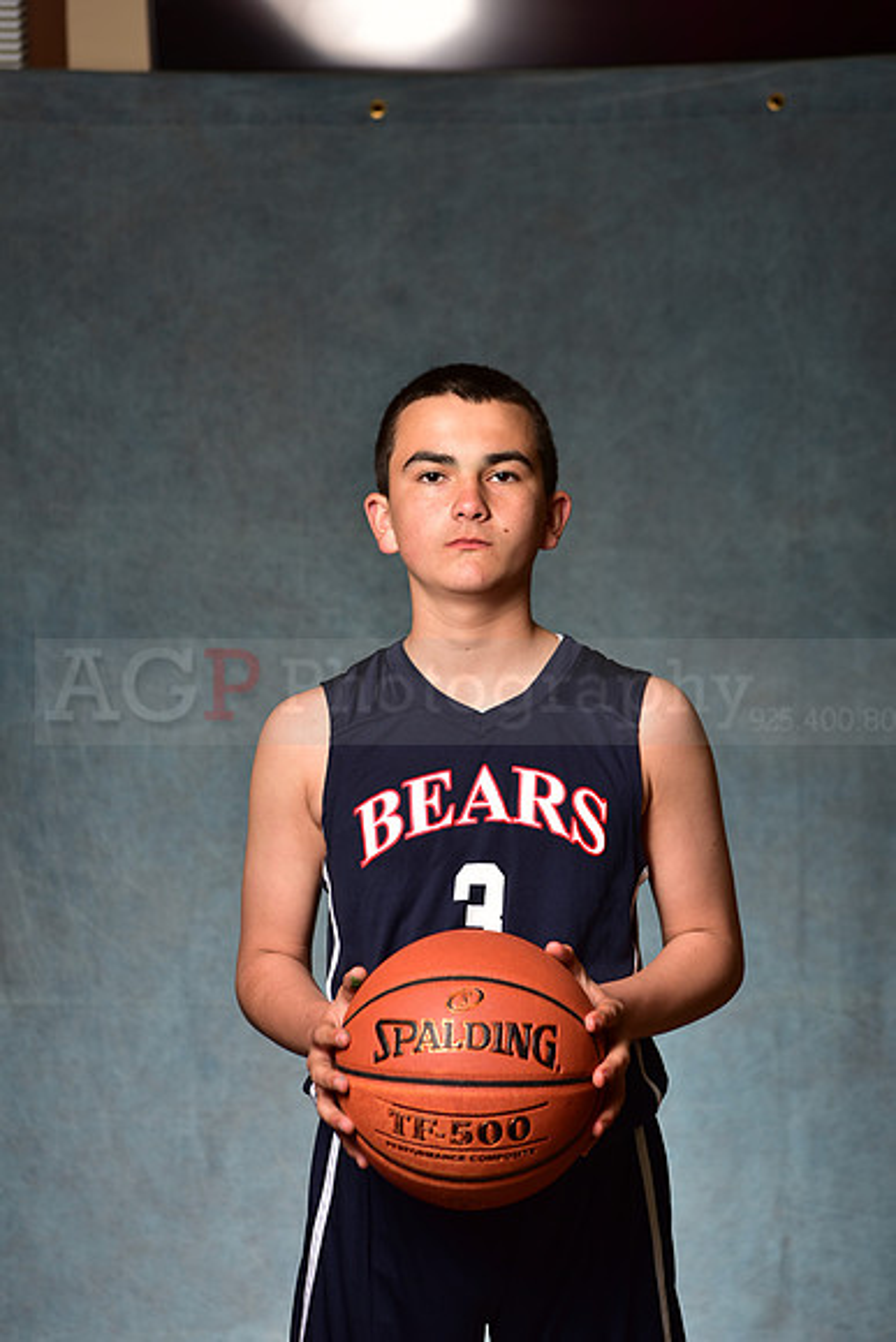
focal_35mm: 70
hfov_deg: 19.5
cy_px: 671
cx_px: 448
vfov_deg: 28.8
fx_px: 2612
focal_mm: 70
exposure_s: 1/200
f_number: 4.5
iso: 100
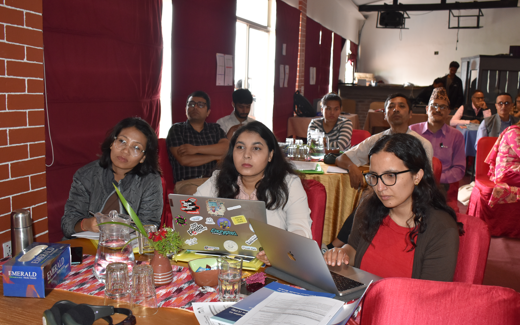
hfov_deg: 52.7
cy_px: 160
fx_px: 524
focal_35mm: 37
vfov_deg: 34.4
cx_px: 259
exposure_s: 1/100
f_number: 5
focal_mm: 24
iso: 800
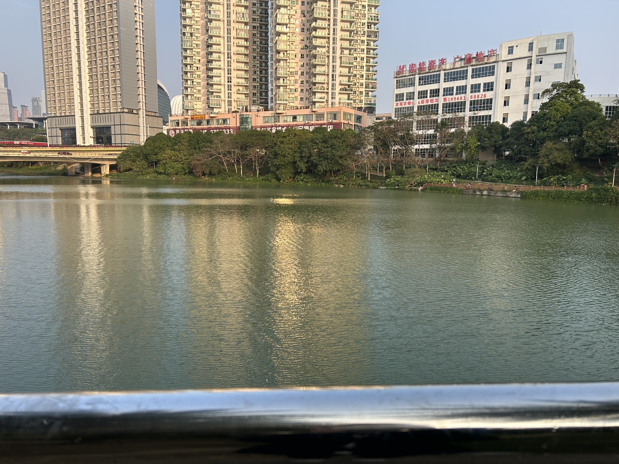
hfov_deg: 67.3
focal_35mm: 26
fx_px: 465
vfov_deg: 53.1
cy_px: 232
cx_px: 310
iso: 50
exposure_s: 1/1079
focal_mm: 5.7
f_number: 1.5
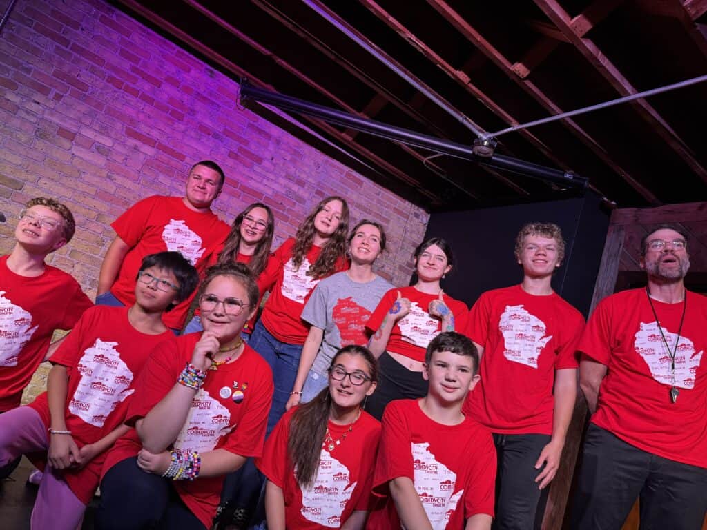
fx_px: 490
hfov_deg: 71.6
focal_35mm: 24
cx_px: 354
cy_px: 265
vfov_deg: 56.8
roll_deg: -19.1
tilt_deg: +10.9
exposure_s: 1/98
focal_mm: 6.76
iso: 160
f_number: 1.78
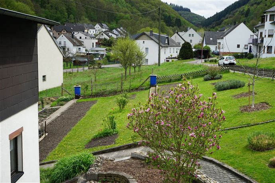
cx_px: 138
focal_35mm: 41
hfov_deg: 47.4
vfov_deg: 32.6
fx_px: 313
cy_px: 92
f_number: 9
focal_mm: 41
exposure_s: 1/100
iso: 100
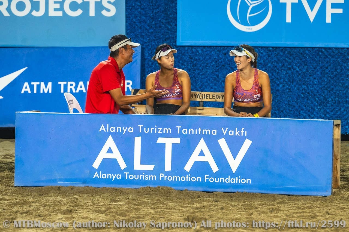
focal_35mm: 202
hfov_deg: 10.2
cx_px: 174
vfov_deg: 6.8
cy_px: 116
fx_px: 1958
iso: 1000
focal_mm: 135
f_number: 3.2
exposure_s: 1/1000
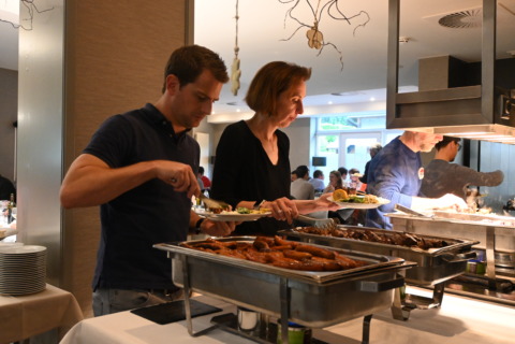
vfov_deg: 38.4
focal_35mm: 34
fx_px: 494
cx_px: 258
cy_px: 172
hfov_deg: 55.1
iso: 3600
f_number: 4.2
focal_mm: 23
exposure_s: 1/40
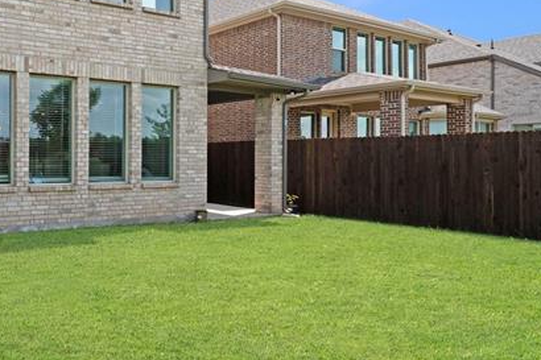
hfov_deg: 52.3
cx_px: 29
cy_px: 158
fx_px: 451
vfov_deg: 43.5
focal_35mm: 30
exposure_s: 1/640
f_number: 9
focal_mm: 12
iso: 500
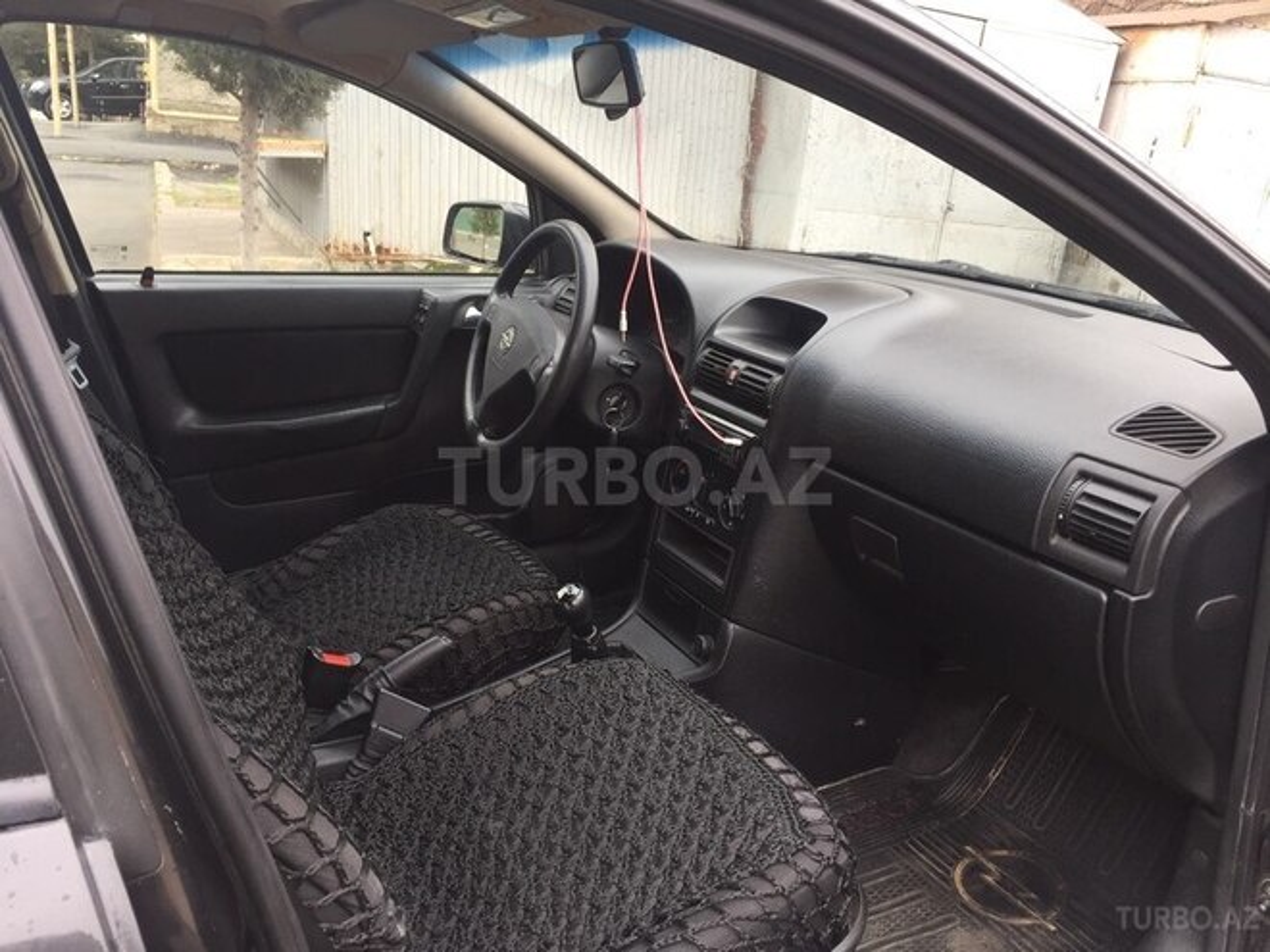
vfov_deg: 48.2
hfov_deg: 61.7
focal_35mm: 29
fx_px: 1064
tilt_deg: -16.0
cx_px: 635
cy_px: 476
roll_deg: -3.9
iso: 50
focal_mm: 4.15
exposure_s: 1/100
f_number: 2.2
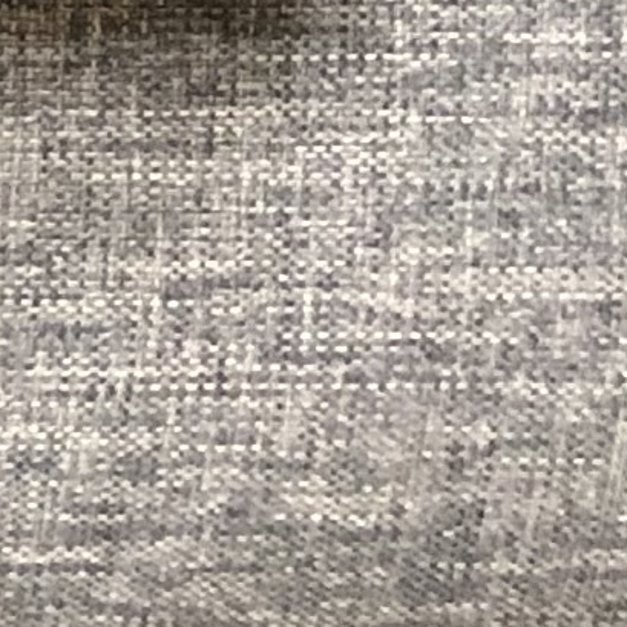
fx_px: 5000
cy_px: -1456
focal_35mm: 244
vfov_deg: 6.4
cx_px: -1512
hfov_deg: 6.3
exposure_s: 1/17
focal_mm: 4
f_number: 1.8
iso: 100
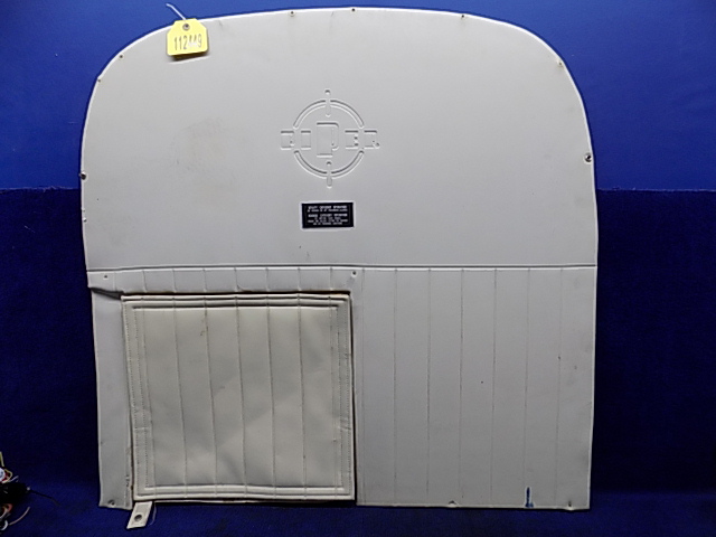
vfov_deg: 58.9
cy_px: 268
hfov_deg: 73.9
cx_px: 358
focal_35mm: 23
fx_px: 476
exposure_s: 1/30
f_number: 3.1
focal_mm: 4
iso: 125
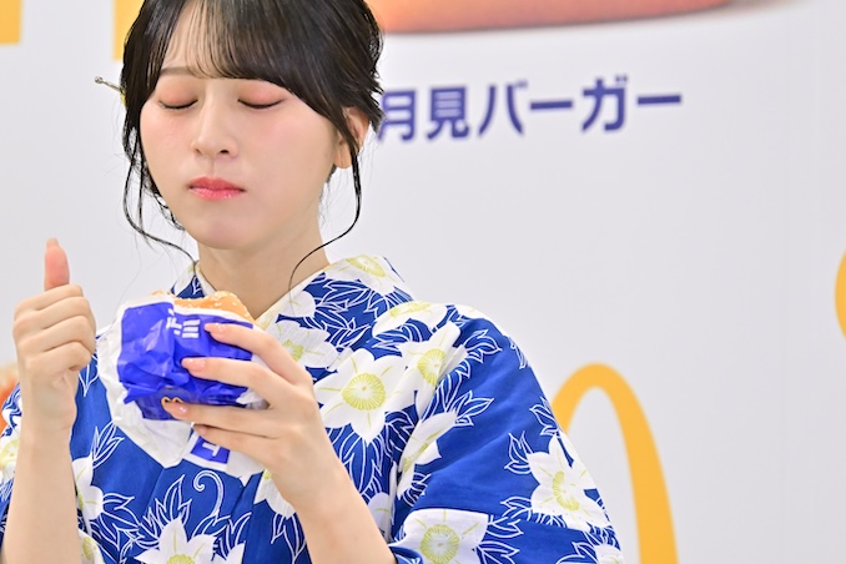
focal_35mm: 295
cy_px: 308
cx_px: 245
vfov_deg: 4.7
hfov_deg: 7.0
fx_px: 6932
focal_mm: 200
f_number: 6.3
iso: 4000
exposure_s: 1/200
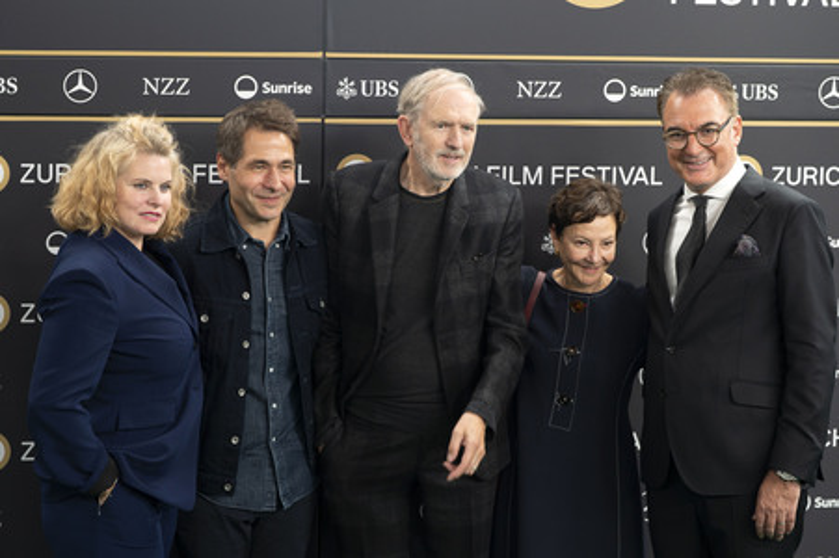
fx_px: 1850
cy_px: 257
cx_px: 375
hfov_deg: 25.5
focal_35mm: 79
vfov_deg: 17.1
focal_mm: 70
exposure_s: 1/200
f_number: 4.5
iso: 400
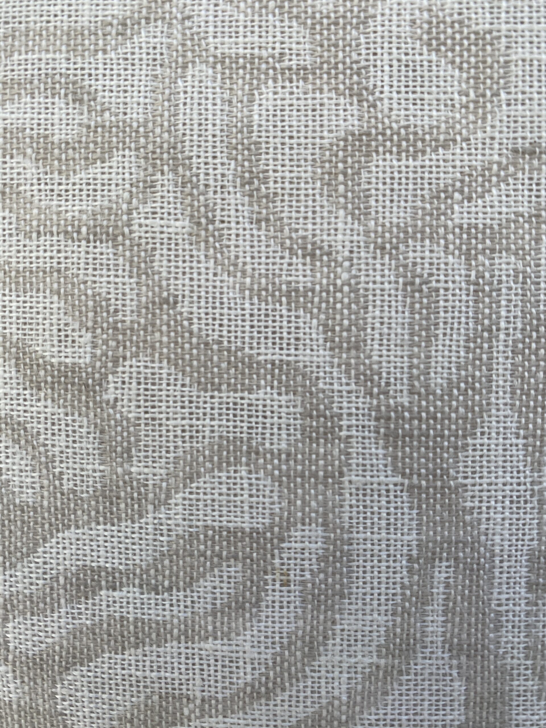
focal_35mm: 26
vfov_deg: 67.3
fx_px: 547
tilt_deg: -26.8
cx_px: 273
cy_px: 364
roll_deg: -2.8
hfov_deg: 53.1
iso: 32
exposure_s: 1/990
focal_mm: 4.25
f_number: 1.8
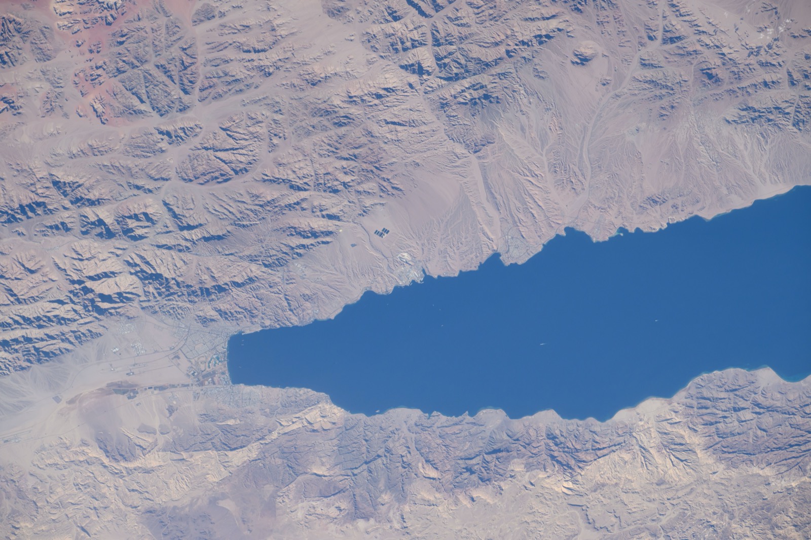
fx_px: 5405
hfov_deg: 8.6
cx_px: 406
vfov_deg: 5.7
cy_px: 270
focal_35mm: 240
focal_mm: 240
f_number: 10
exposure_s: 1/1000
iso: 500
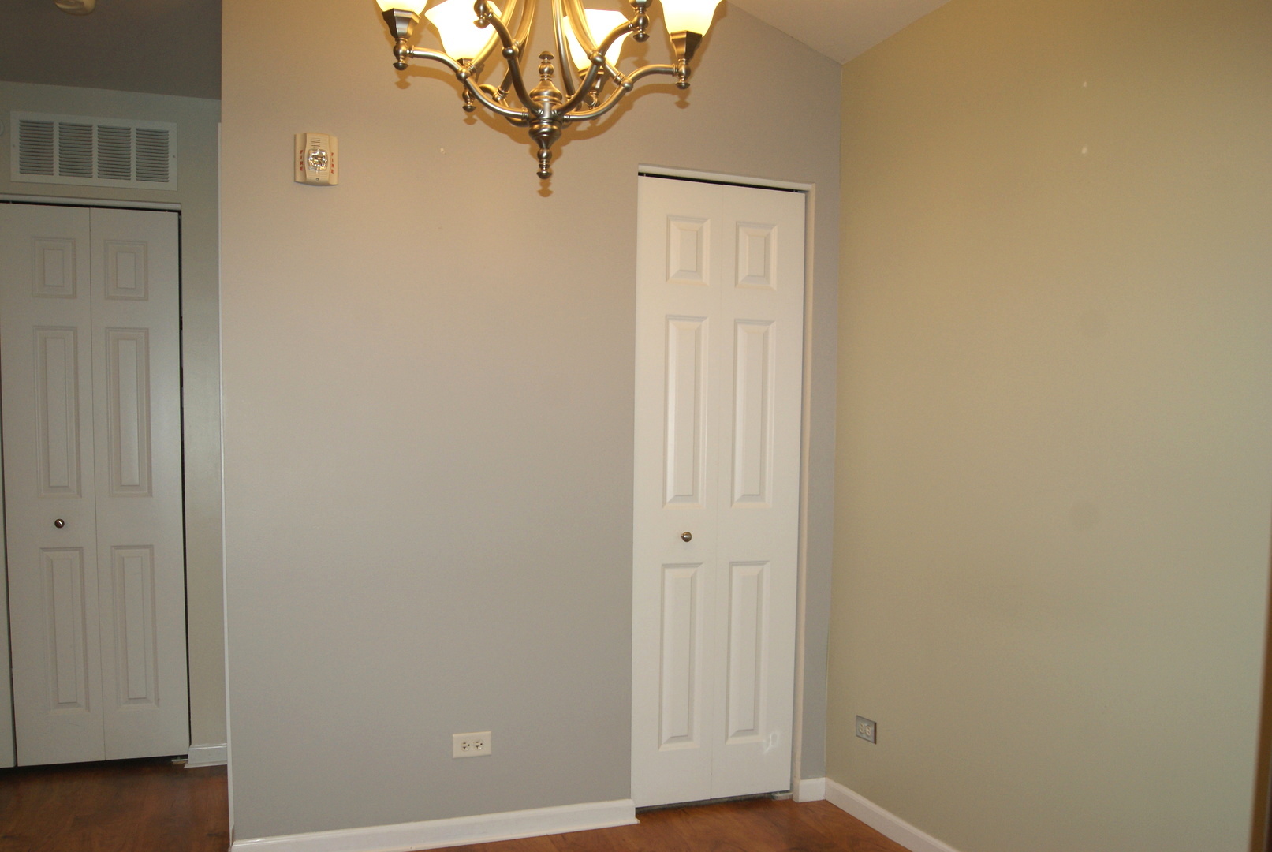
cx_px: 636
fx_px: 1061
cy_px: 426
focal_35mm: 30
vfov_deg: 43.7
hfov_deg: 61.9
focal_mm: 20
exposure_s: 1/60
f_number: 5.6
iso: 400
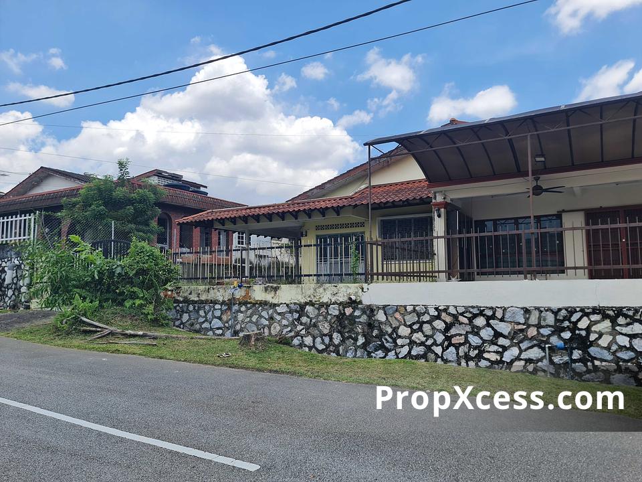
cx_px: 321
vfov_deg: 54.9
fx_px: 464
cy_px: 241
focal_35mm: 25
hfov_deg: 69.4
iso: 50
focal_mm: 7
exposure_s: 1/798
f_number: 1.8
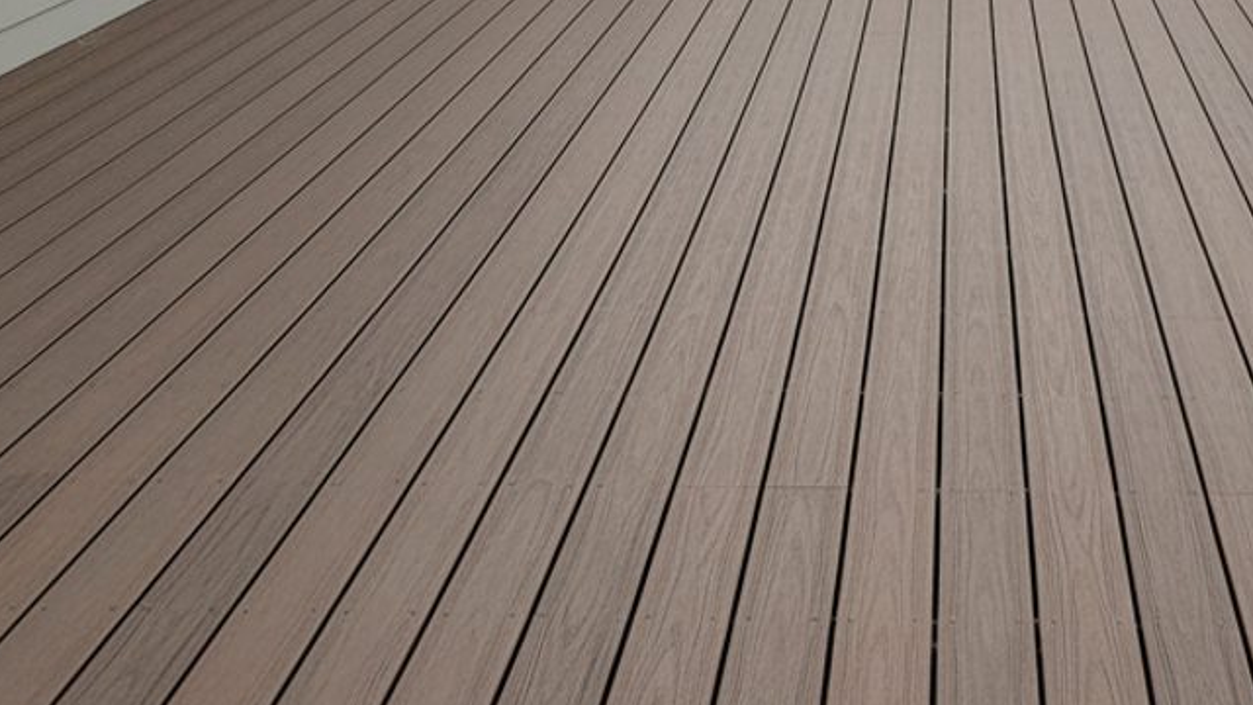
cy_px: -110
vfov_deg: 22.7
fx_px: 1628
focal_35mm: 49
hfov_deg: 41.4
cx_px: 867
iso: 325
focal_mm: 6.8
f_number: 1.78
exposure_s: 1/1784
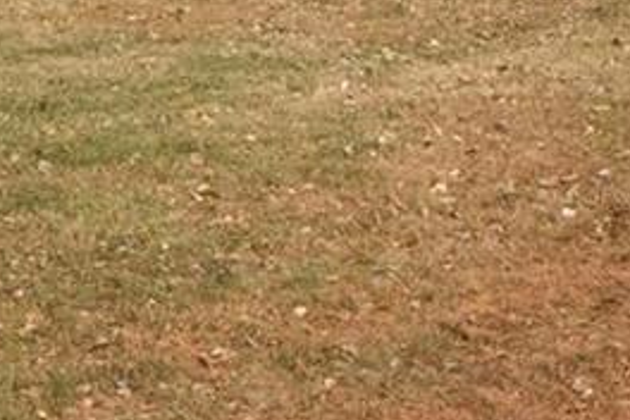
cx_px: 573
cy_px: -313
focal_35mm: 109
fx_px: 1907
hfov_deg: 18.4
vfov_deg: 11.7
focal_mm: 9
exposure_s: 1/160
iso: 400
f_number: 8
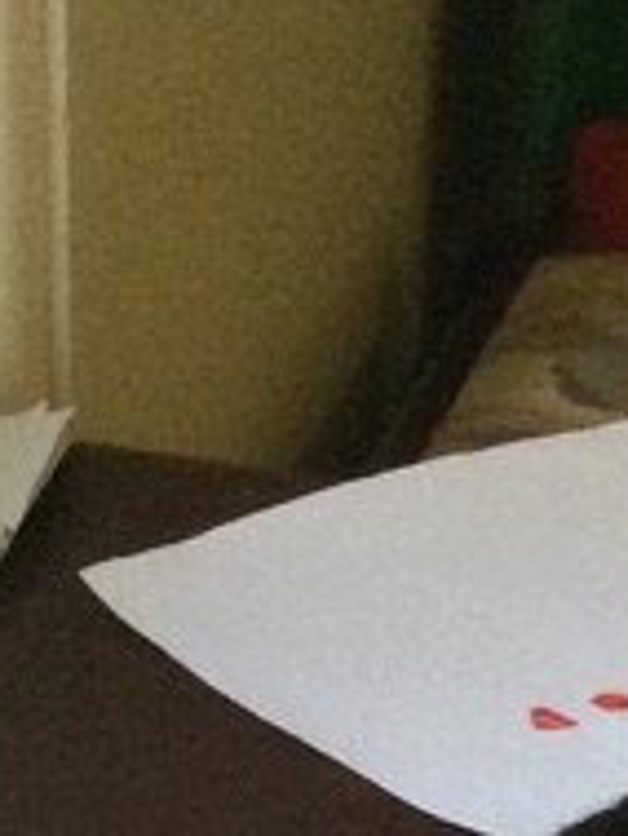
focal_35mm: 168
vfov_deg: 9.9
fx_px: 4059
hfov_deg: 8.8
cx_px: 261
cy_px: 2216
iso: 160
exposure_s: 1/33
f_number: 2.4
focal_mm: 3.3
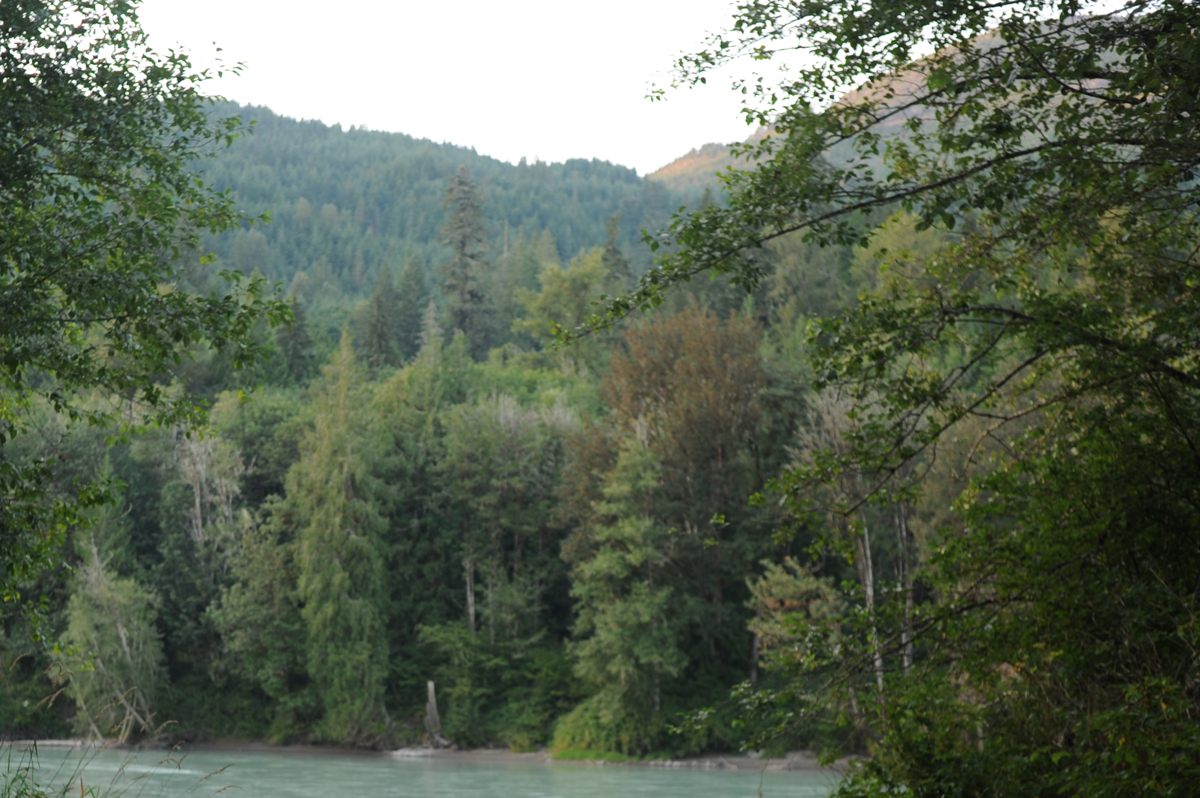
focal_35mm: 57
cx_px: 407
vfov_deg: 23.6
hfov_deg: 34.8
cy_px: 561
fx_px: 1899
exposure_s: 1/60
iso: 200
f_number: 2.8
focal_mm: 35
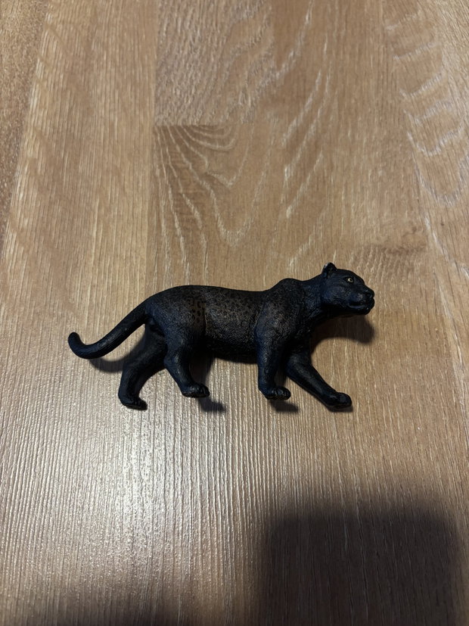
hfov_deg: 53.1
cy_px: 313
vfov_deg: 67.3
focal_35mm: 26
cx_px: 234
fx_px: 470
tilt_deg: -68.3
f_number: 1.6
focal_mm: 5.96
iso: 200
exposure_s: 1/50
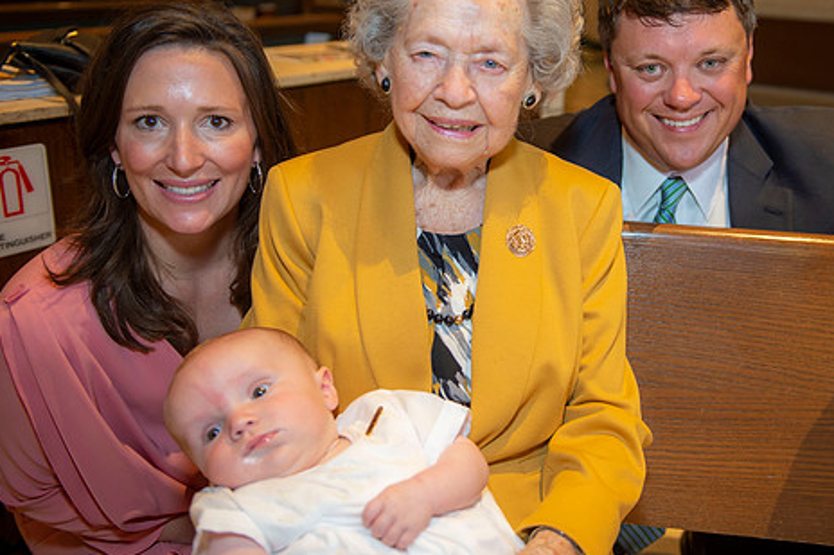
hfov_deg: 48.1
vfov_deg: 33.3
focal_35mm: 40
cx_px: 512
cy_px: 219
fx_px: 926
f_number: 2.8
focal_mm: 32
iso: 1000
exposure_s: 1/100
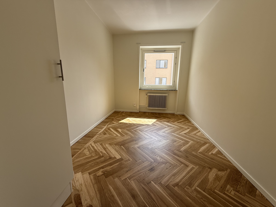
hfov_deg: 102.1
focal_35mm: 14
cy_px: 104
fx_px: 112
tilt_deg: -10.5
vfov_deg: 85.7
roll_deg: -1.1
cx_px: 138
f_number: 2.2
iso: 64
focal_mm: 2.22
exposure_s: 1/442
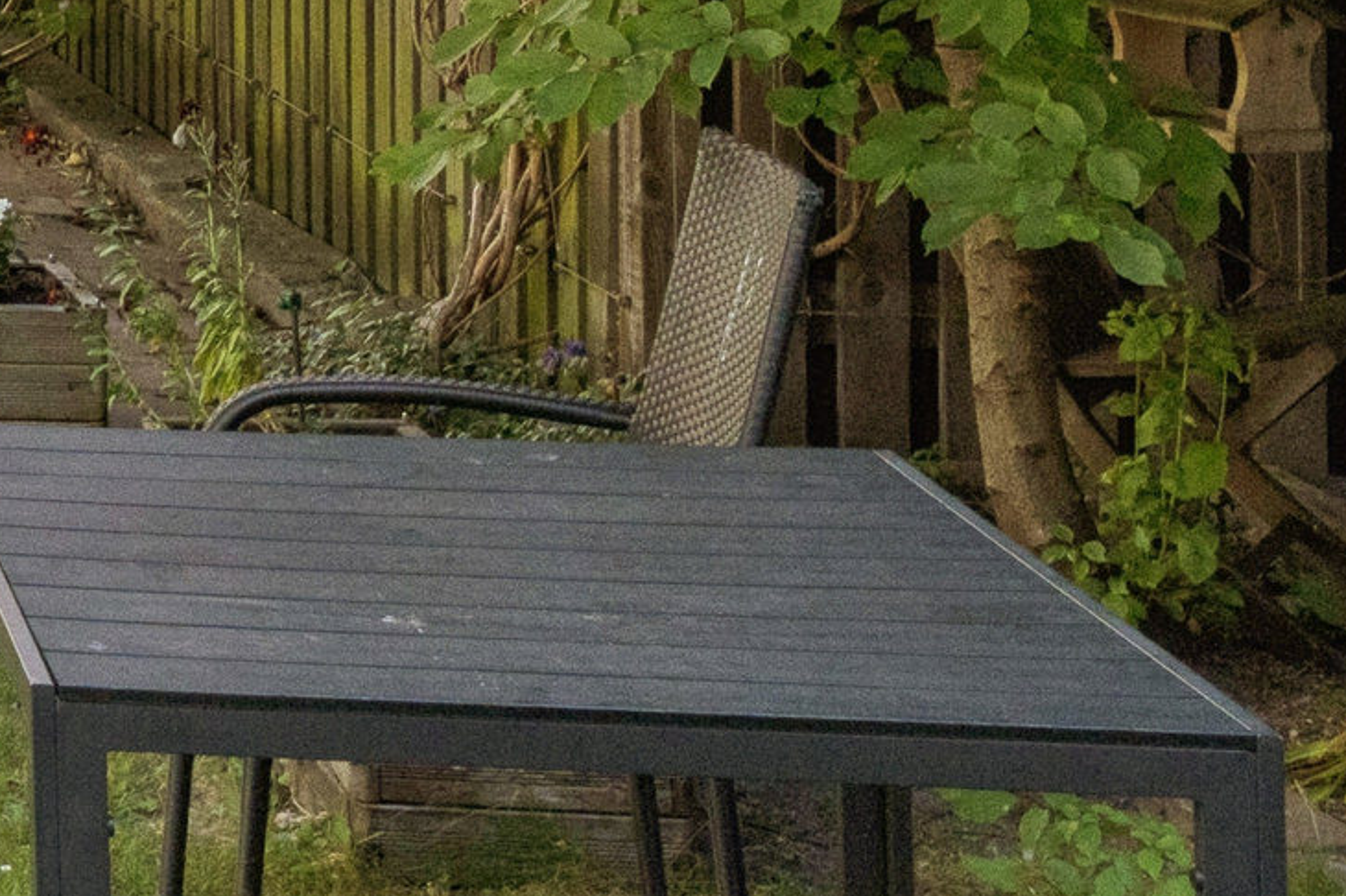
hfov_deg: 15.8
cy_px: -492
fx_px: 4148
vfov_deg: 11.7
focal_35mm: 111
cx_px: -1053
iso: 800
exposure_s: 1/400
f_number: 7.1
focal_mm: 18
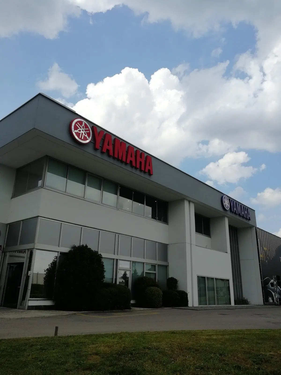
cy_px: 188
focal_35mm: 27
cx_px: 140
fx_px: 292
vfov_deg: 65.3
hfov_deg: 51.4
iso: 50
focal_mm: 3.95
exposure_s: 1/1462
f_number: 4
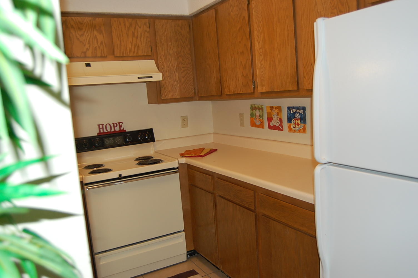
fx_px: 348
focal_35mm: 30
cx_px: 209
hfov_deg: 62.0
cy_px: 139
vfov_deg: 43.5
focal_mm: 20
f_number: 3.8
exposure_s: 1/60
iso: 400
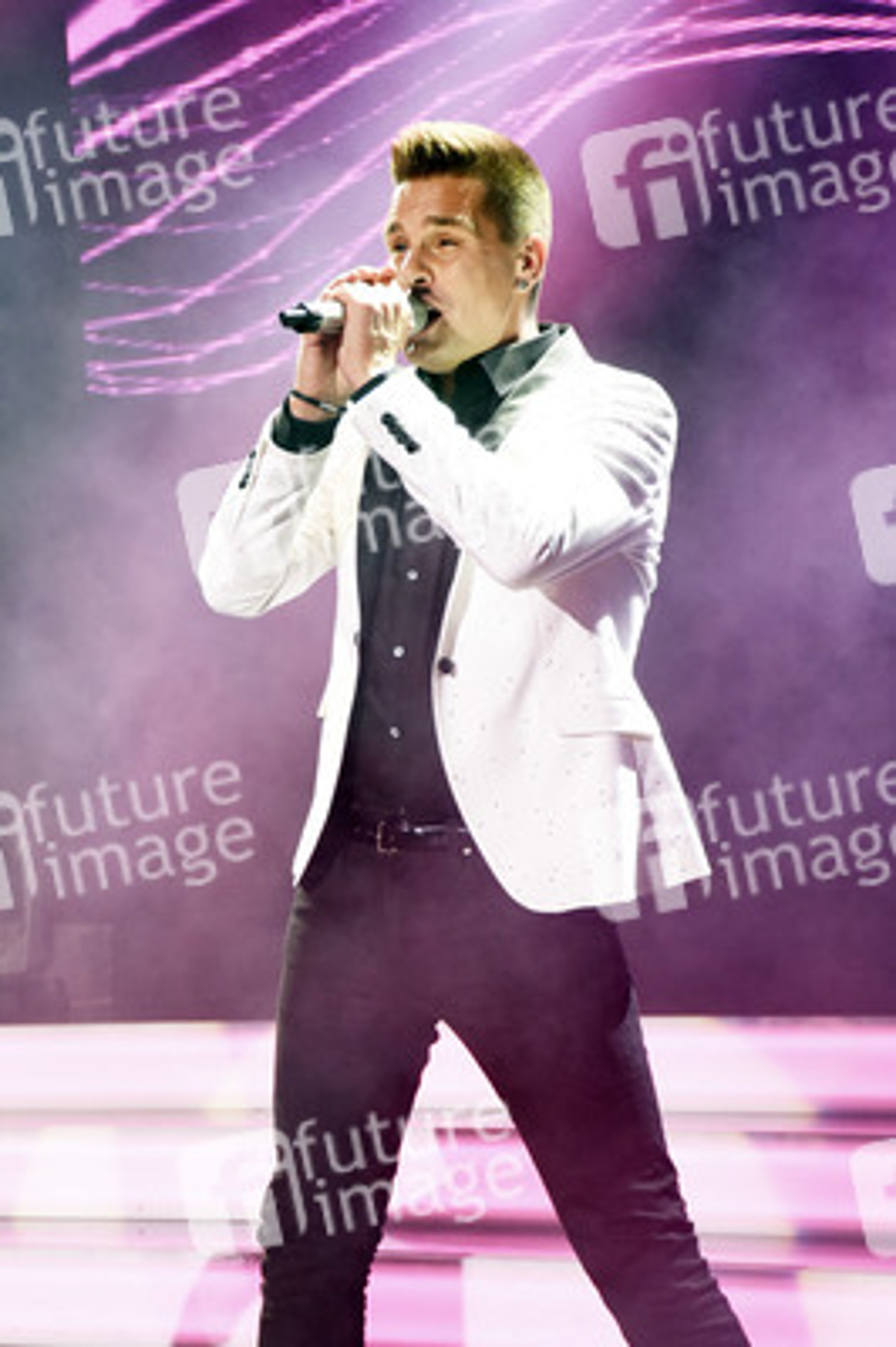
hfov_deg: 16.2
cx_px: 448
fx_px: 3141
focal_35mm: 84
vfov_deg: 24.2
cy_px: 674
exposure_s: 1/160
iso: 1000
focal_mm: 56
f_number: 5.6
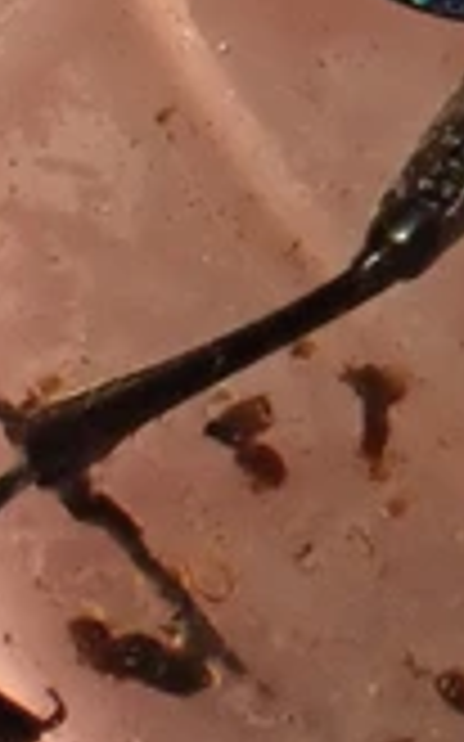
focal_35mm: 206
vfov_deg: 10.0
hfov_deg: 6.1
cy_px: -112
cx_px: 1068
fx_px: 4172
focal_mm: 9.01
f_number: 4.5
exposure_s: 1/50
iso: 1000
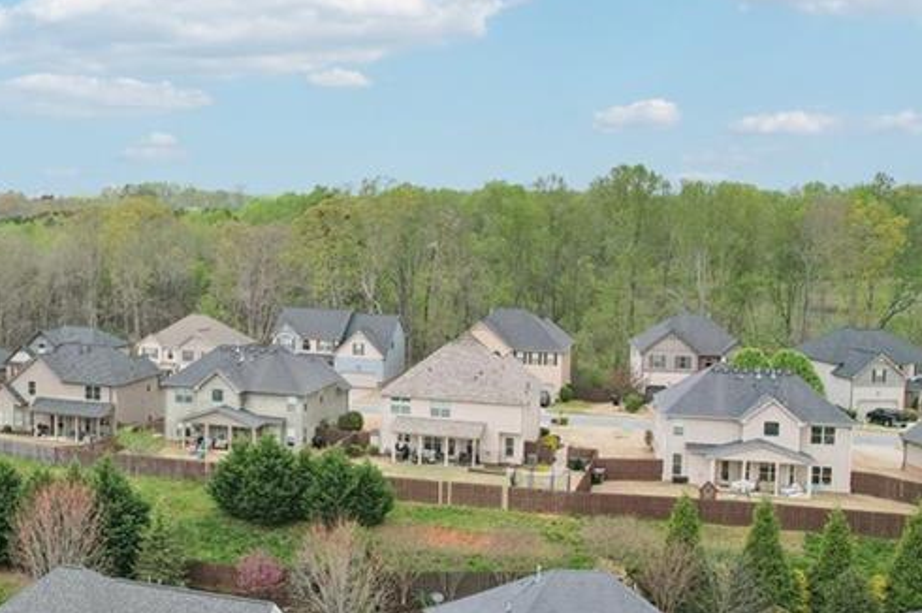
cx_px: 111
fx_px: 1177
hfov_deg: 39.9
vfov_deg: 29.1
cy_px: 385
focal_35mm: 46
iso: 100
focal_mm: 8.4
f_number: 2.8
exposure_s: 1/500
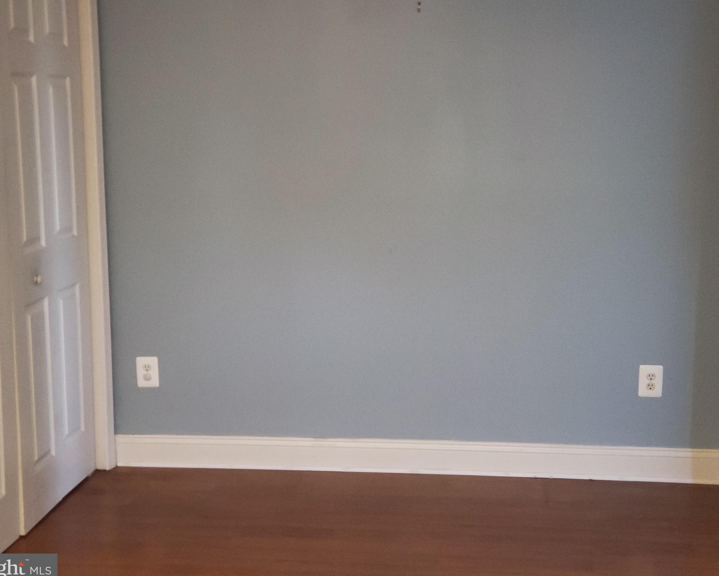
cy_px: 292
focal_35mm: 55
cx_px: 352
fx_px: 1170
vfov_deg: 27.6
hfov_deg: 34.1
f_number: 2.4
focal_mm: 6
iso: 400
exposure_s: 1/17
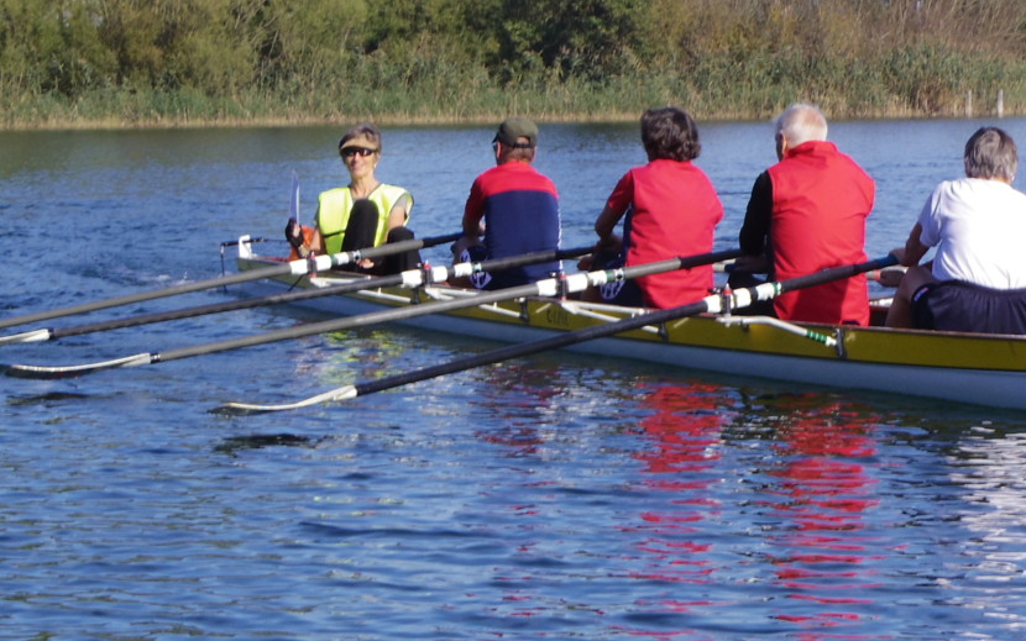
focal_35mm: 139
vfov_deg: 9.4
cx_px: 890
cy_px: 289
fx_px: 3887
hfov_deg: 14.9
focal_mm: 12.3
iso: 125
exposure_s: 1/640
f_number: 4.5
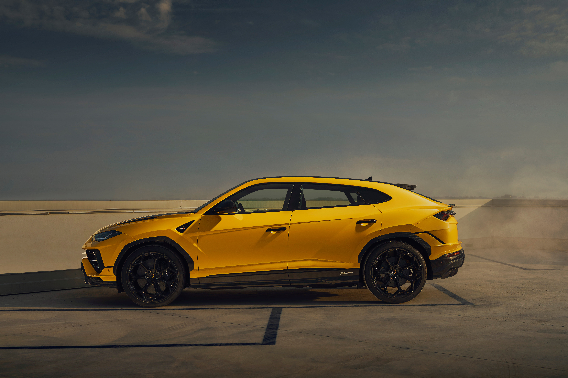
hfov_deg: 39.6
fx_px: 789
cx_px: 284
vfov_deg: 27.0
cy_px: 189
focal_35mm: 50
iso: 50
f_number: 5
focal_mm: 50
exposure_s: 1/160
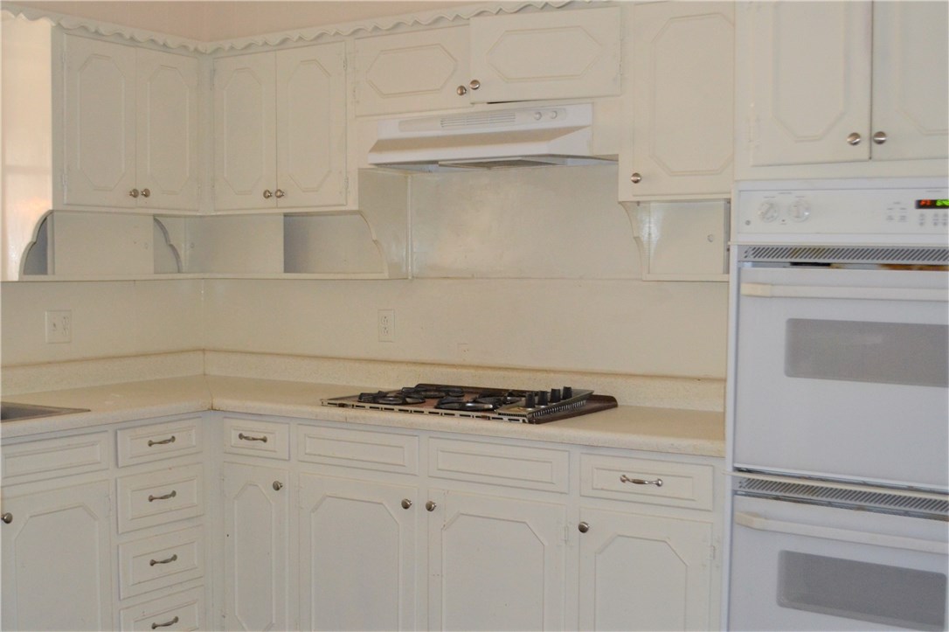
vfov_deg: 36.8
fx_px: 949
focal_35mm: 36
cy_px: 316
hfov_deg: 53.2
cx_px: 474
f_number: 4
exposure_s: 1/60
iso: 1100
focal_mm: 24
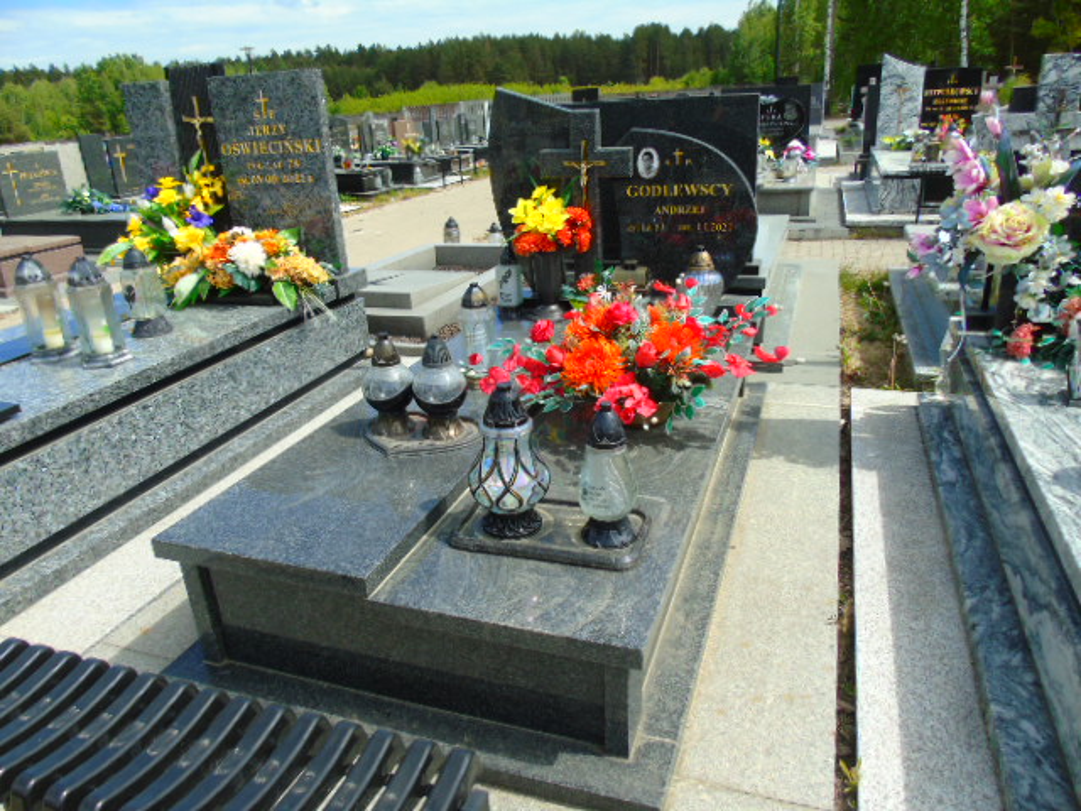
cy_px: 406
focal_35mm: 25
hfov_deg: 69.4
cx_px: 540
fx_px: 781
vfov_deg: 54.9
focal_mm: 4.4
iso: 80
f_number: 3.4
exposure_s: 1/800
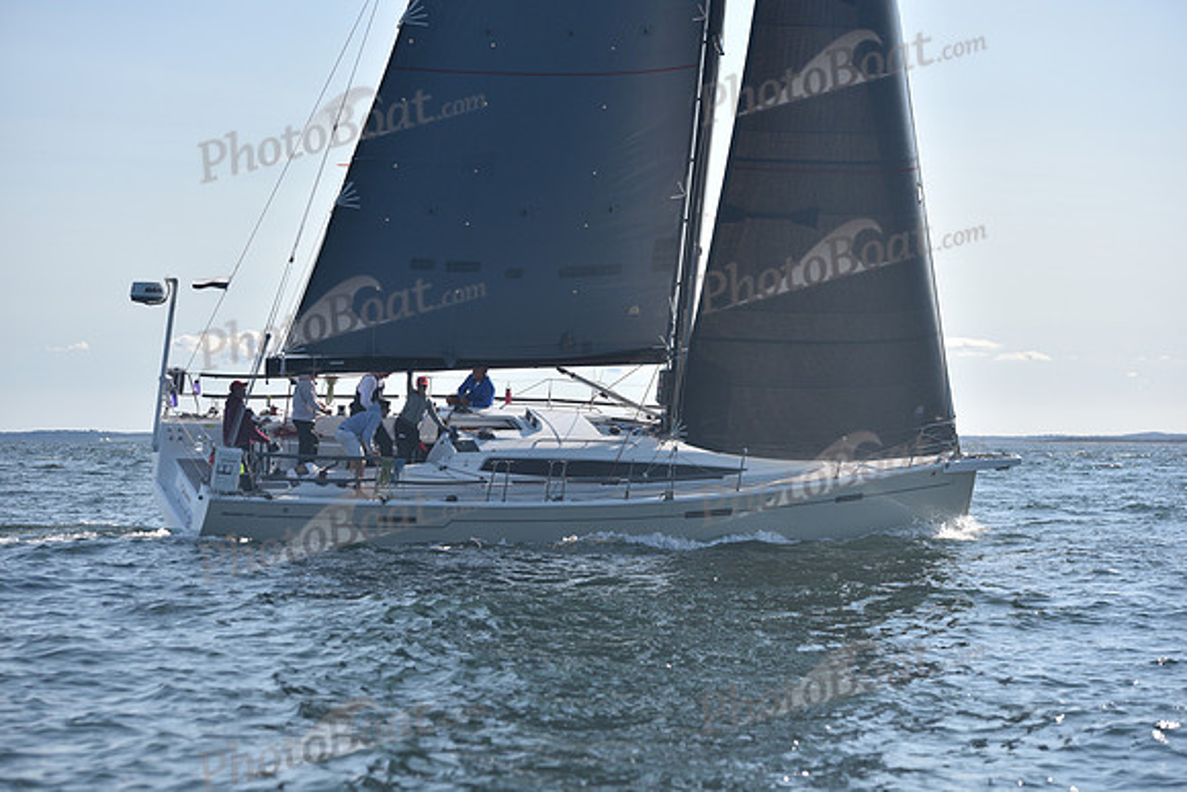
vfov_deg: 14.4
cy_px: 396
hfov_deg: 21.5
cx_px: 594
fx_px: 3133
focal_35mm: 95
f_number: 5
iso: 250
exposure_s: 1/1000
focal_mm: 95
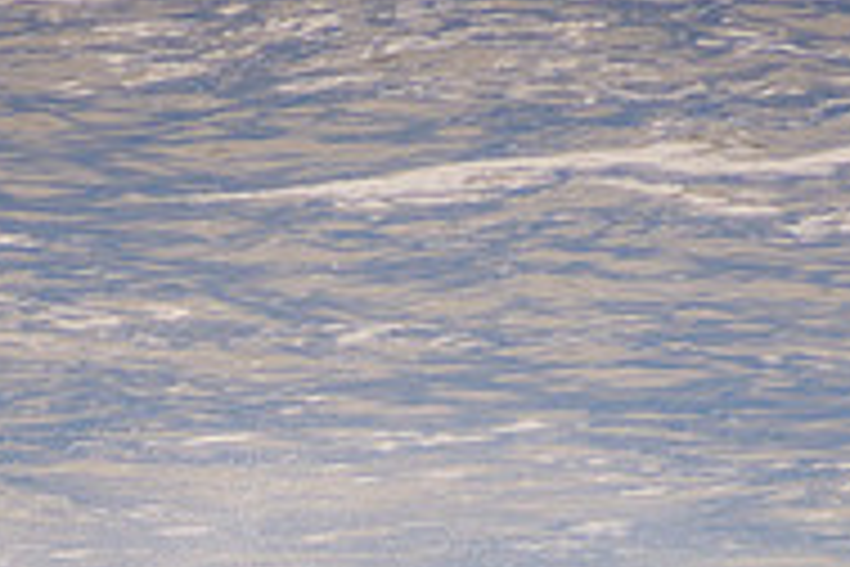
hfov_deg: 1.1
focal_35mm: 1840
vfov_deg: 0.7
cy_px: 790
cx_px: 382
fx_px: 43441
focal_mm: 400
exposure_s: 1/800
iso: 280
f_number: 5.6
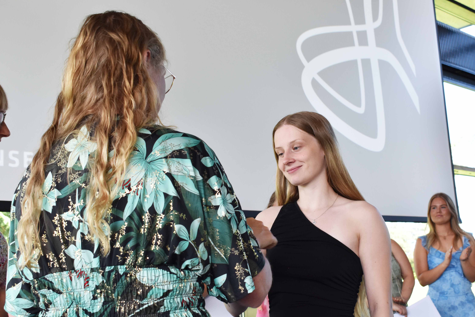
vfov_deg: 26.5
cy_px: 164
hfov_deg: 38.8
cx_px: 269
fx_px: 673
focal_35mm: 51
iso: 400
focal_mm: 26
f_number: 6.3
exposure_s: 1/160
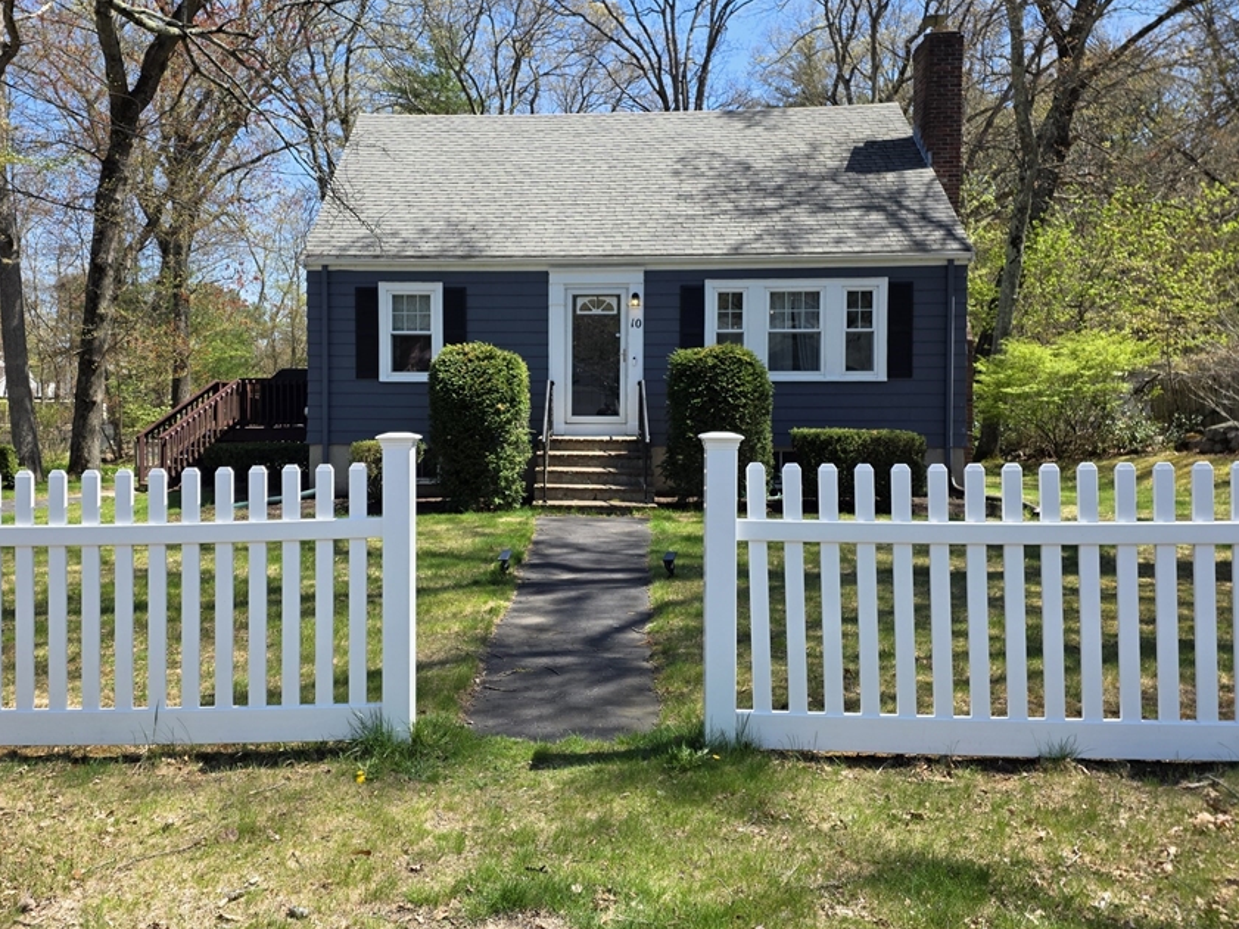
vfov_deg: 49.7
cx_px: 536
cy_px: 430
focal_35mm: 28
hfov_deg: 63.2
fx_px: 1002
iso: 80
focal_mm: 6.25
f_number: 1.7
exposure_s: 1/2510
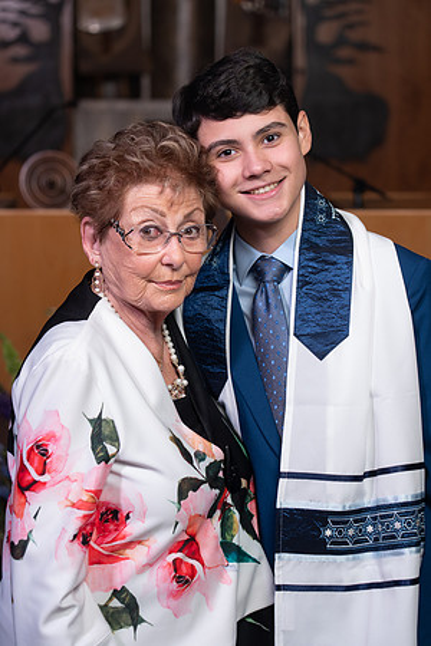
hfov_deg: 13.0
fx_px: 1885
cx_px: 216
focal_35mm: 105
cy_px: 323
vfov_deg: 19.5
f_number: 4
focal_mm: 105
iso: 500
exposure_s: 1/250
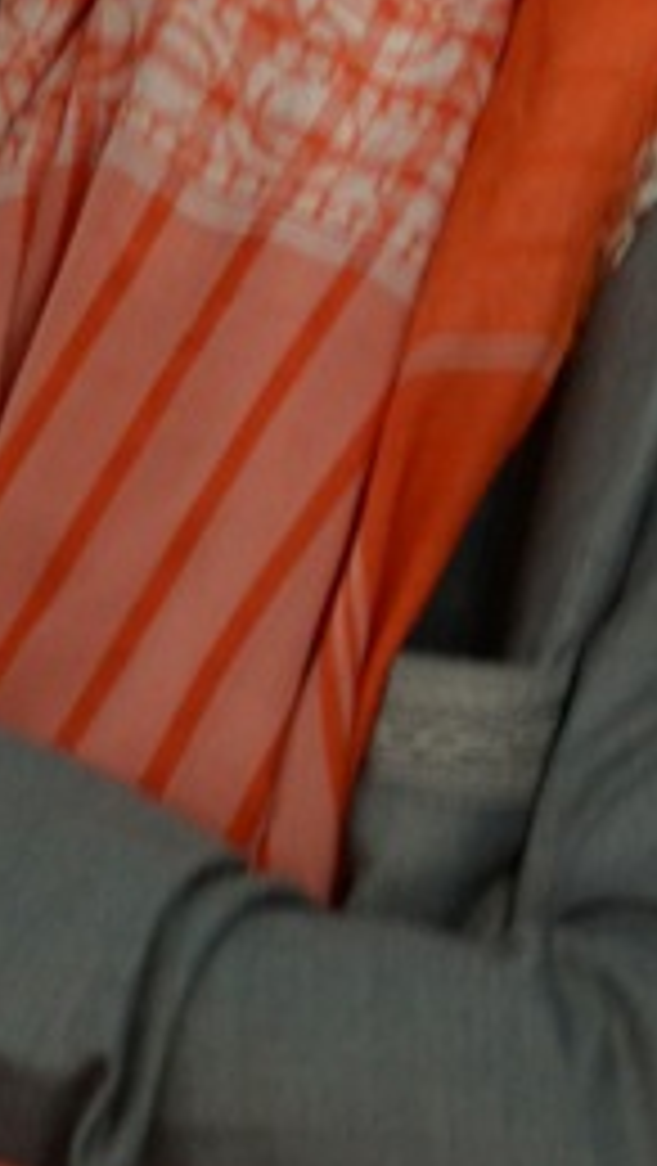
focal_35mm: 755
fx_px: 23345
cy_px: 279
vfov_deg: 2.9
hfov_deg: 1.6
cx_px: 68
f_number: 4.2
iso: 640
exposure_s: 1/50
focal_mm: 122
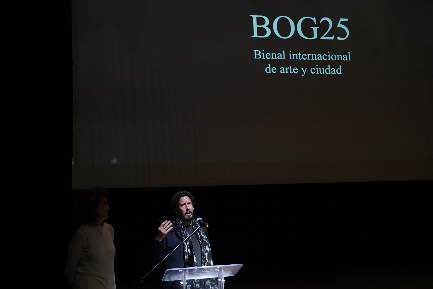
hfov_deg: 48.4
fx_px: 481
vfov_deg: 33.5
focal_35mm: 40
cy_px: 144
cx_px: 216
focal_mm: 27
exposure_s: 1/125
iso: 2000
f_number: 4
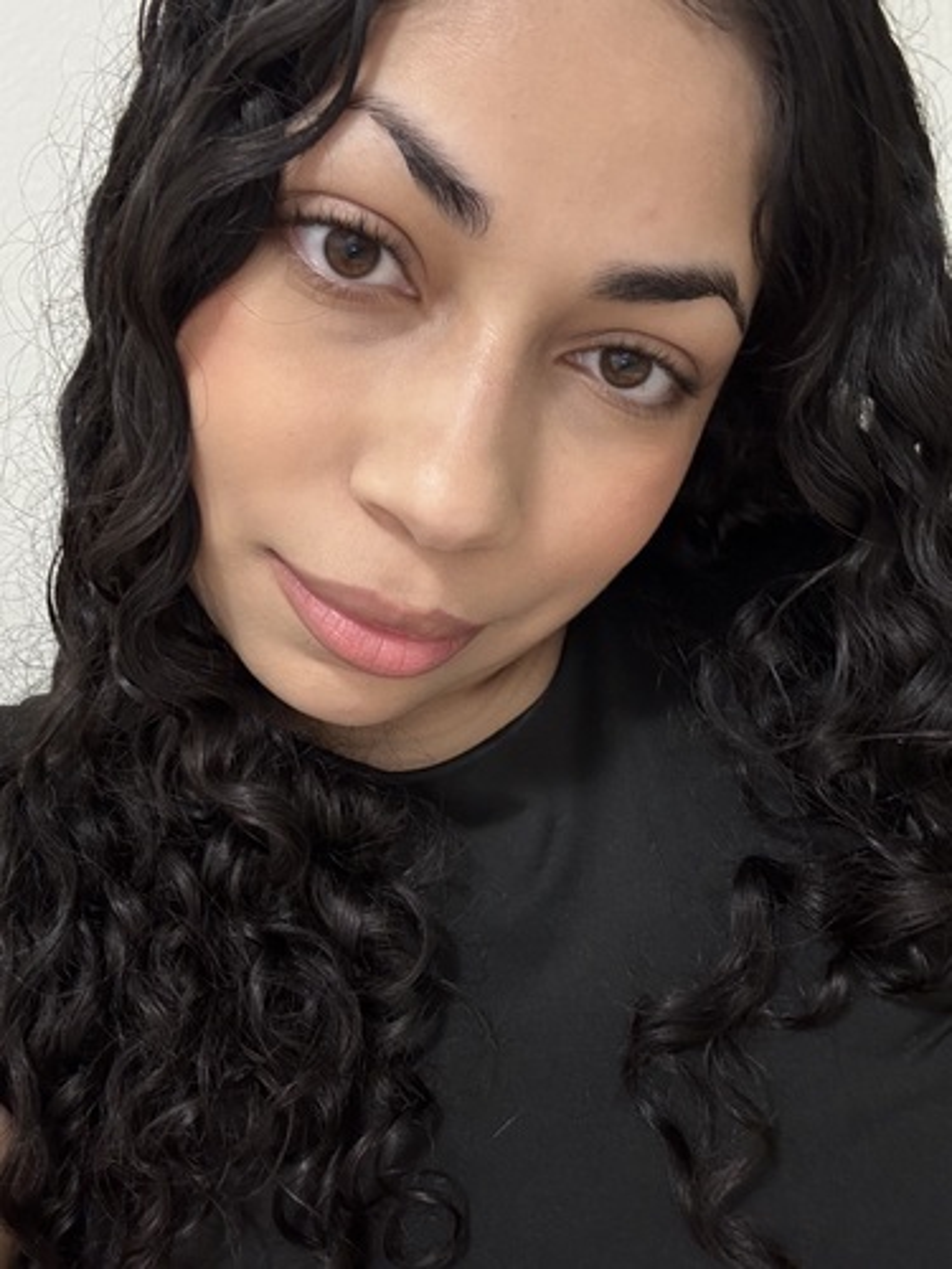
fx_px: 1100
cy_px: 634
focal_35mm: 30
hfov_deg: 46.8
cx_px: 476
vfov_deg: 60.0
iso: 320
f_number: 1.9
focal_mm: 2.69
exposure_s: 1/30
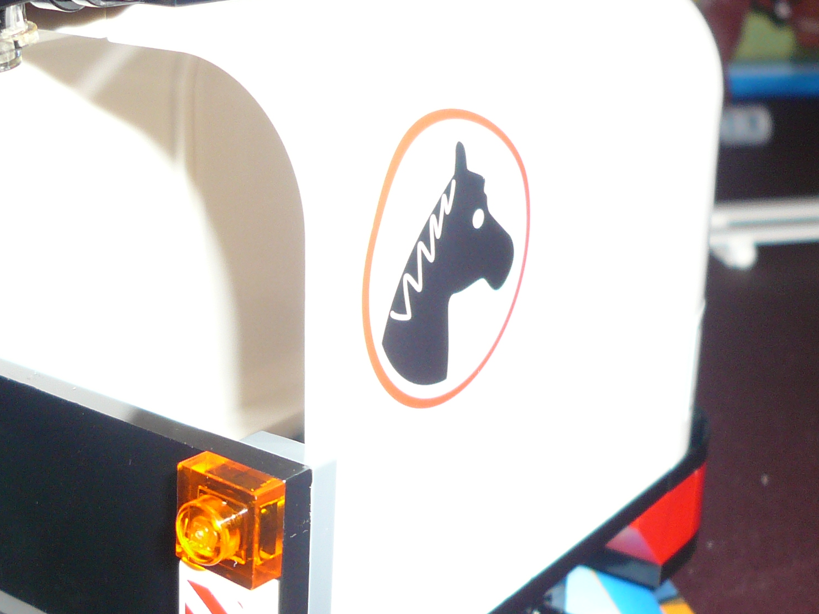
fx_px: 1372
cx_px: 327
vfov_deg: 25.2
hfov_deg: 33.1
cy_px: 327
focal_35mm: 58
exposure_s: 1/30
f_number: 2.8
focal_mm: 4.6
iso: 100
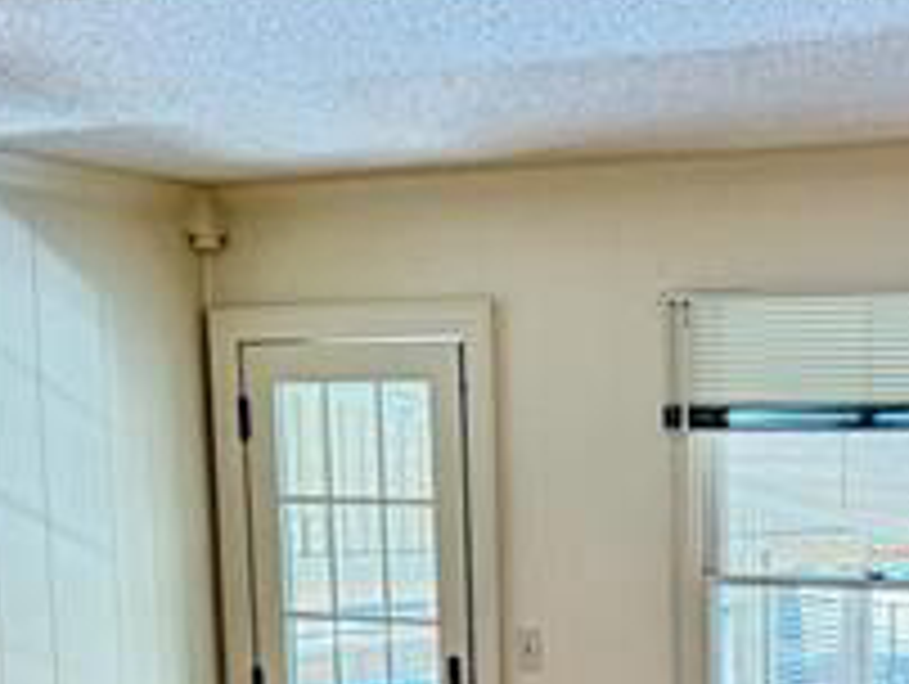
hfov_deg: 24.6
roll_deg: -1.4
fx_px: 1998
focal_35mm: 76
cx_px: 873
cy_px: 796
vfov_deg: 18.5
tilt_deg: -8.8
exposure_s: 1/60
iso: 640
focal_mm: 6.76
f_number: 1.78
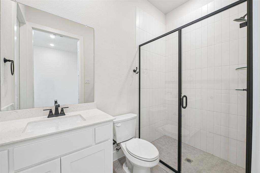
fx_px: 101
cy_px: 86
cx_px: 130
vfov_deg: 81.2
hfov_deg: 104.3
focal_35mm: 14
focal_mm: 14
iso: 400
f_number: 8
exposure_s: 1/20
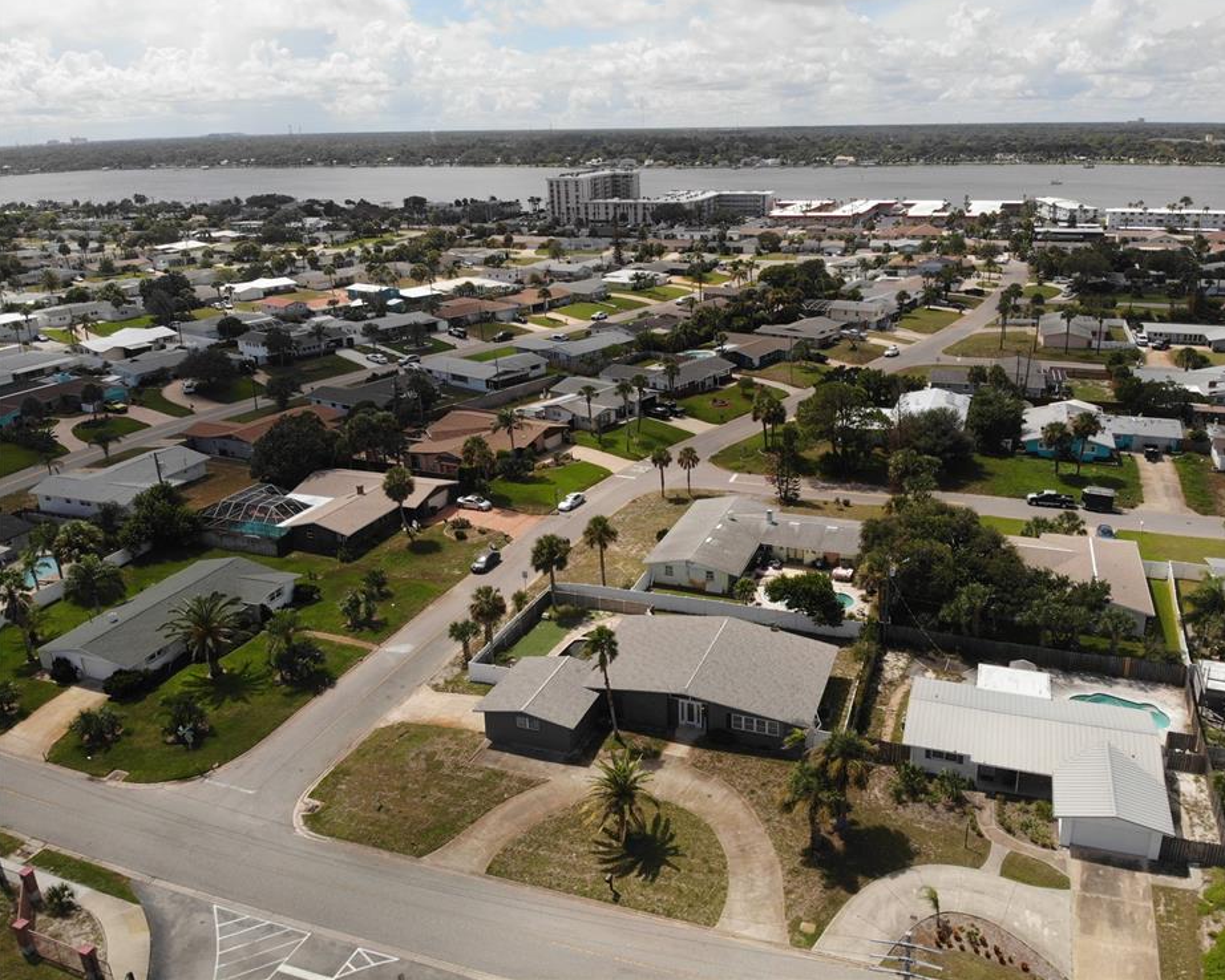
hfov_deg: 65.9
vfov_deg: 54.9
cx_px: 676
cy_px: 472
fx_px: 943
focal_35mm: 26
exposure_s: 1/1286
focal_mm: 4.5
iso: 100
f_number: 2.8
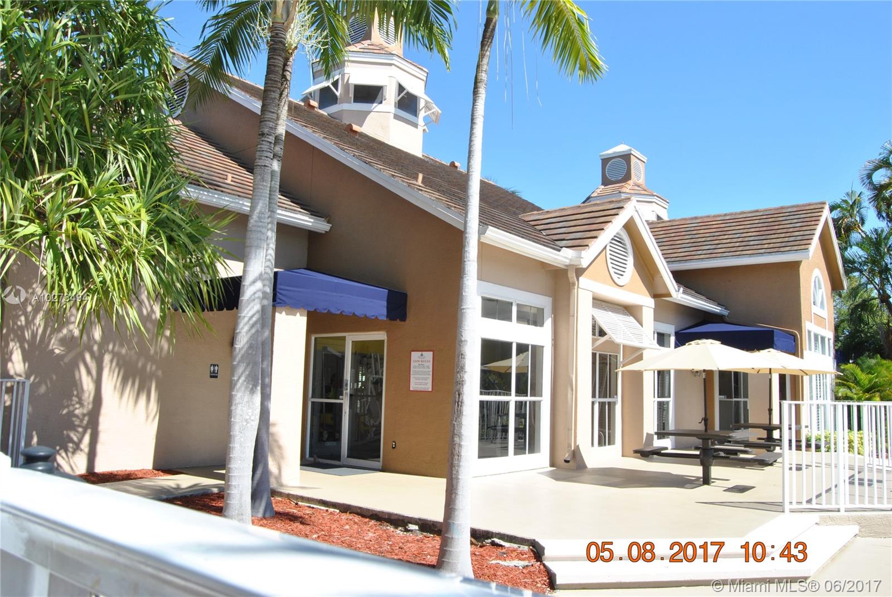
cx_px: 446
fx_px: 670
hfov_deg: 67.3
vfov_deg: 48.0
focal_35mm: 27
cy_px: 298
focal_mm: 18
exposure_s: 1/100
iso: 200
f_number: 5
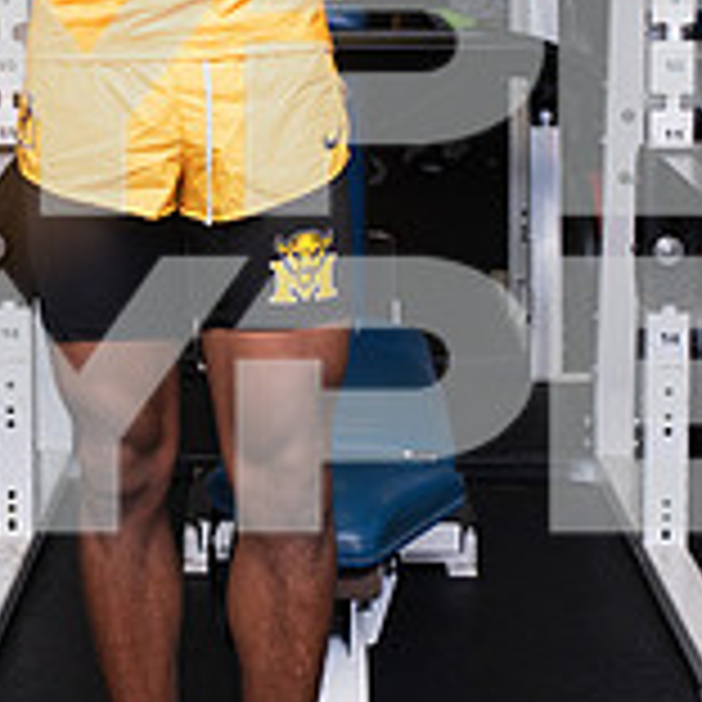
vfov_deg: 18.4
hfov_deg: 18.6
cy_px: 81
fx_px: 2134
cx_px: 194
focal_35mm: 93
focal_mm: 38
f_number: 6.3
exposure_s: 1/400
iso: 500
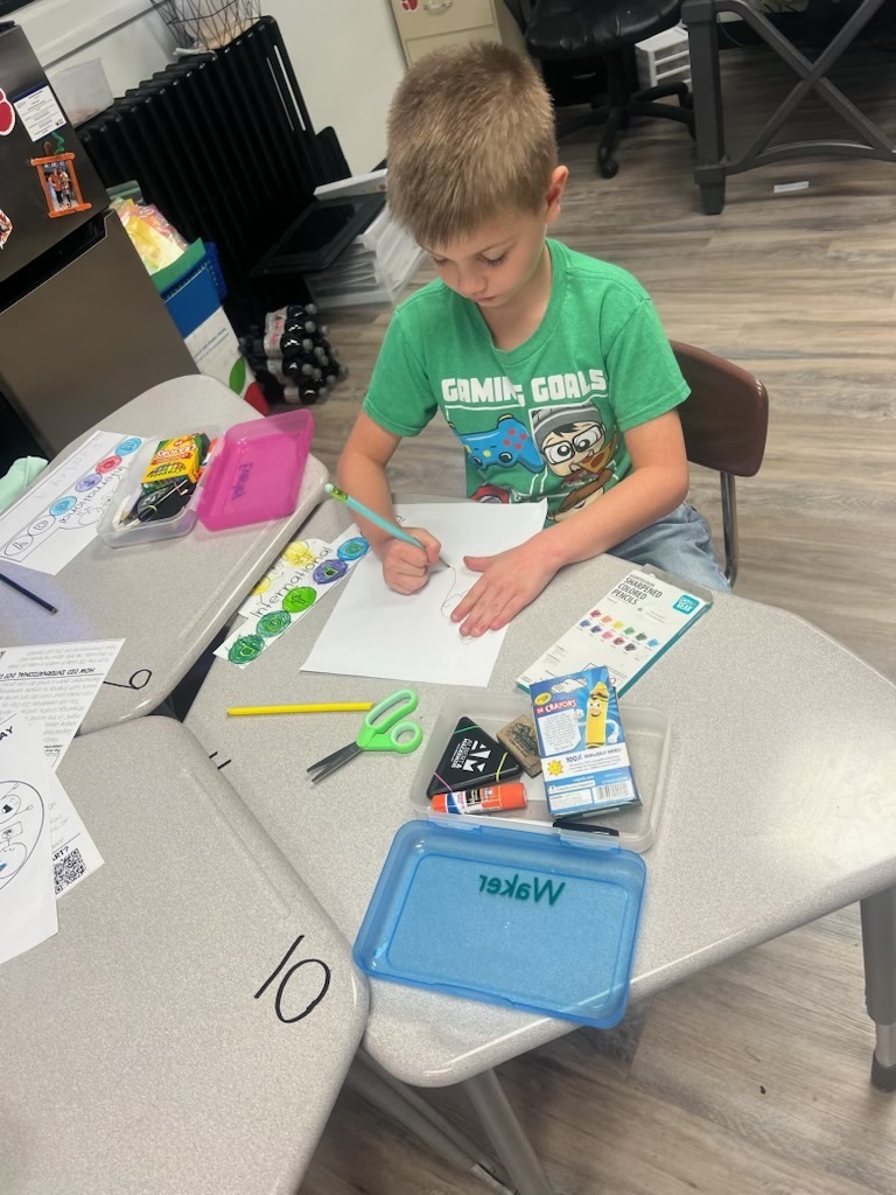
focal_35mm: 26
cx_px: 448
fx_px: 897
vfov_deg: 67.3
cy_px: 598
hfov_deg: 53.1
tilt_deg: -41.0
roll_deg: +20.8
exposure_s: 1/120
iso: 80
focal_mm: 5.7
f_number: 1.5
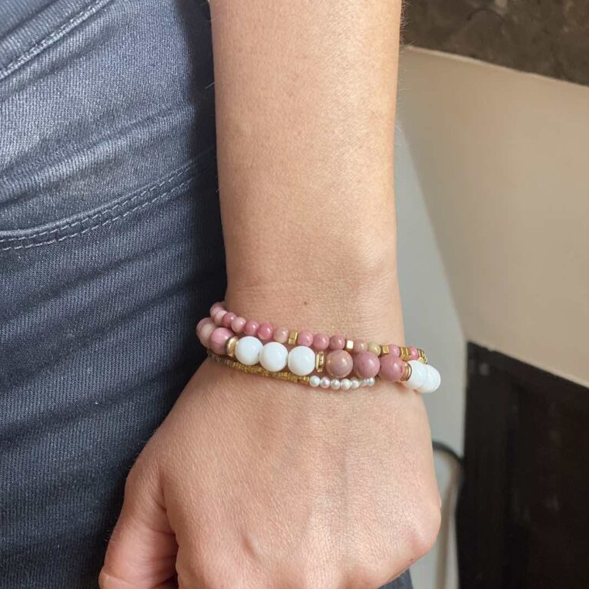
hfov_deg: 27.7
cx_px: 295
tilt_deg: -31.4
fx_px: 1194
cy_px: 387
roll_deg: +2.8
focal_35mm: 62
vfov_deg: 27.6
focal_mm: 6
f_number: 2
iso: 160
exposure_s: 1/111
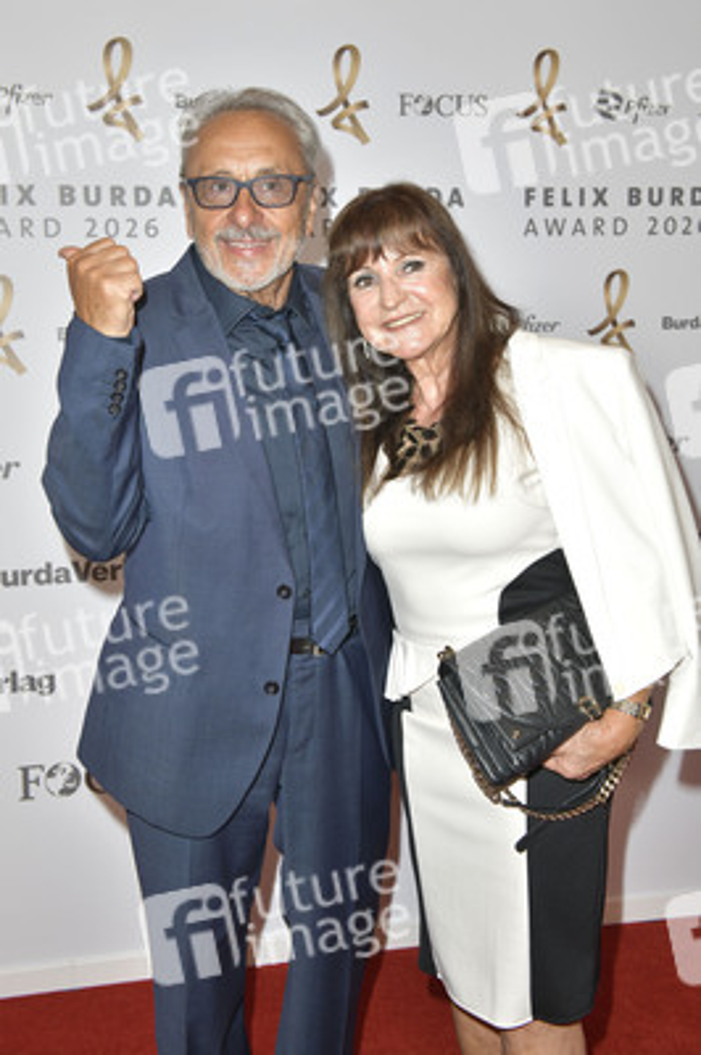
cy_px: 528
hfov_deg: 30.5
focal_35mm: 44
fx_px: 1287
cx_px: 350
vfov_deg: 44.5
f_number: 6.3
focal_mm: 44
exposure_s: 1/200
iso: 640
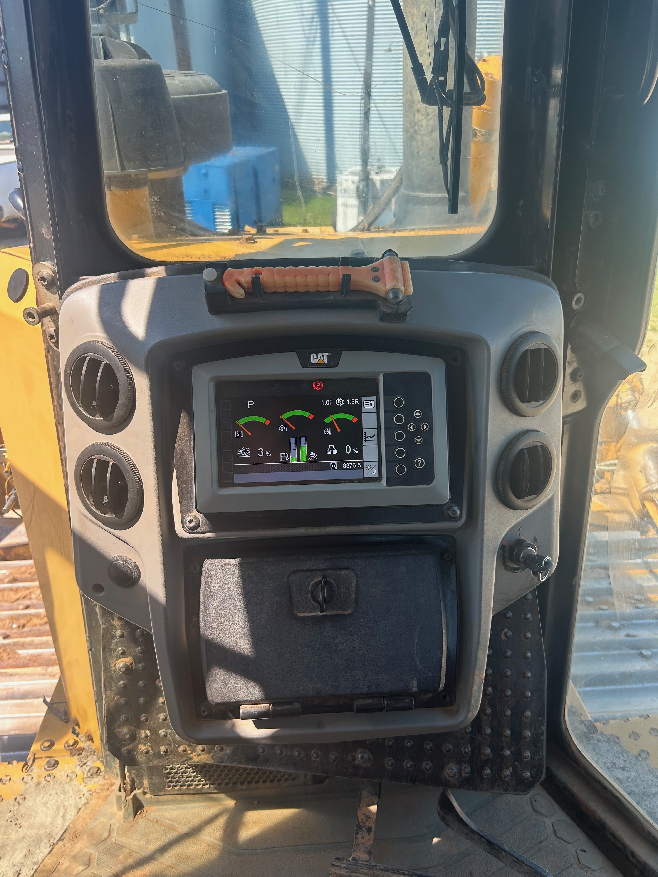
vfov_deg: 67.3
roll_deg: +0.4
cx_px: 329
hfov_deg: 53.1
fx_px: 659
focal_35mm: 26
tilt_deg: -28.6
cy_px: 438
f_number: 1.5
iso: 50
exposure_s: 1/696
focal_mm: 5.7
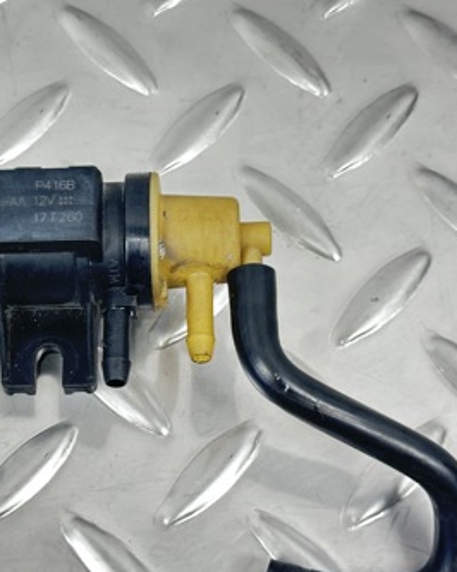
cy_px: 329
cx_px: 110
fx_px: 1523
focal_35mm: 90
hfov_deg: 17.0
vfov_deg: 21.3
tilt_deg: -71.0
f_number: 1.78
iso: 160
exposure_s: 1/50
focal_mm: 6.86
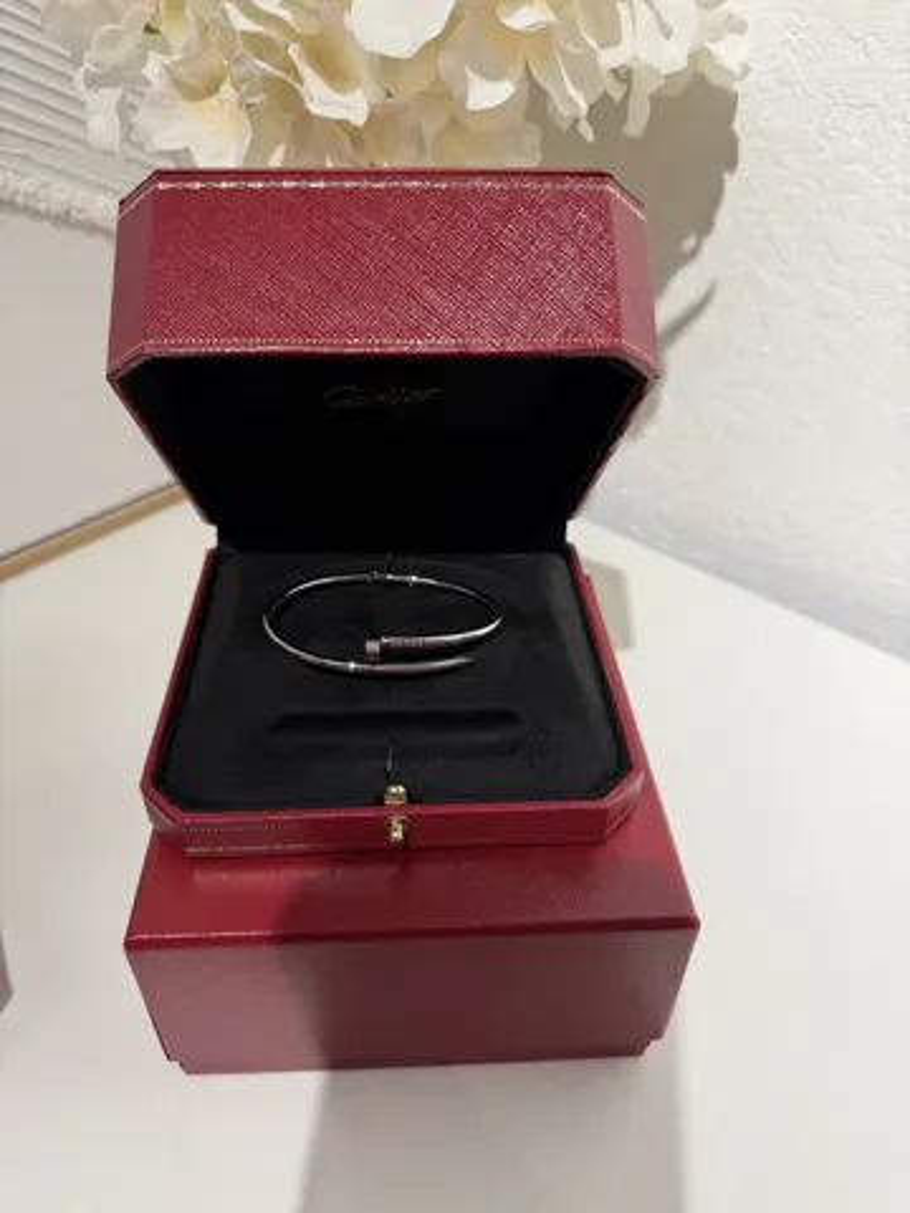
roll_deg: +0.2
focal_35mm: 24
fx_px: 841
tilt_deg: -37.5
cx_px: 455
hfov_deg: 56.8
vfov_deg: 71.6
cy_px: 606
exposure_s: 1/161
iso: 64
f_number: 1.78
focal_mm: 6.76
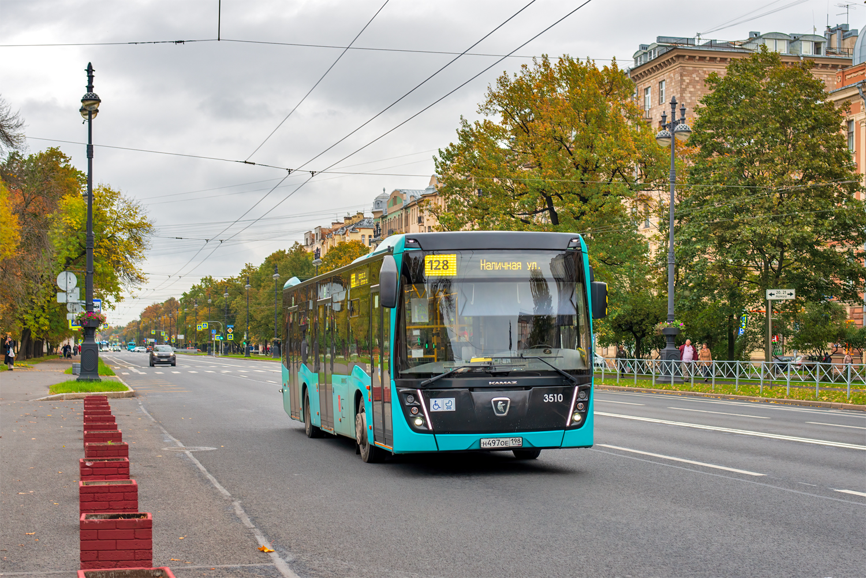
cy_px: 289
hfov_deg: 39.6
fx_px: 1203
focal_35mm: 50
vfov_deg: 27.0
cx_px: 433
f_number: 5
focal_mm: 50
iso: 320
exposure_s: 1/320
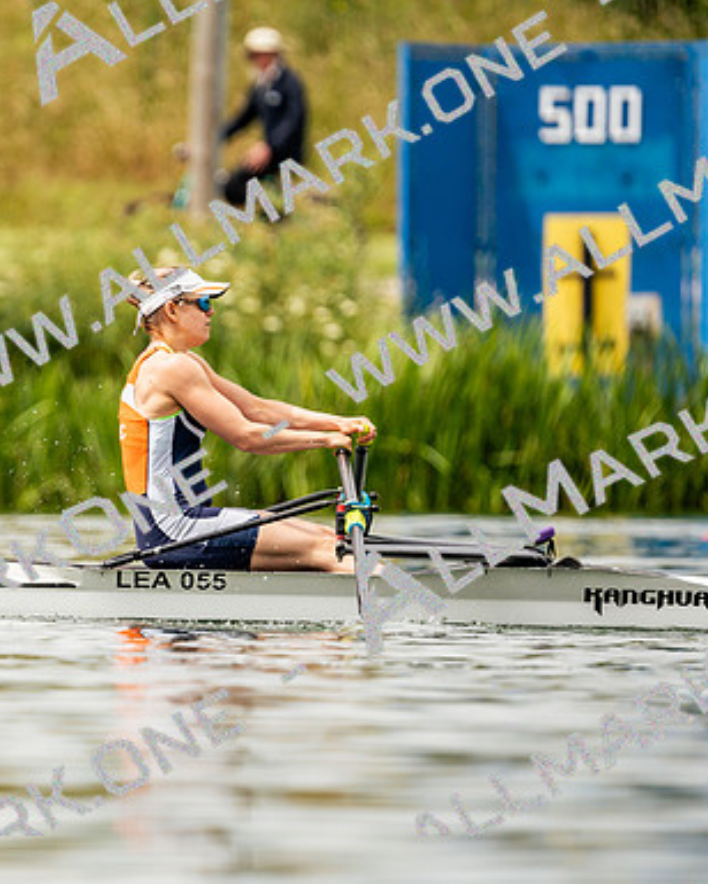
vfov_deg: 2.3
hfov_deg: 1.8
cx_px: 159
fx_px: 22238
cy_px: 442
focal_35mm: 849
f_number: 6.3
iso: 320
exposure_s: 1/2000
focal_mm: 600
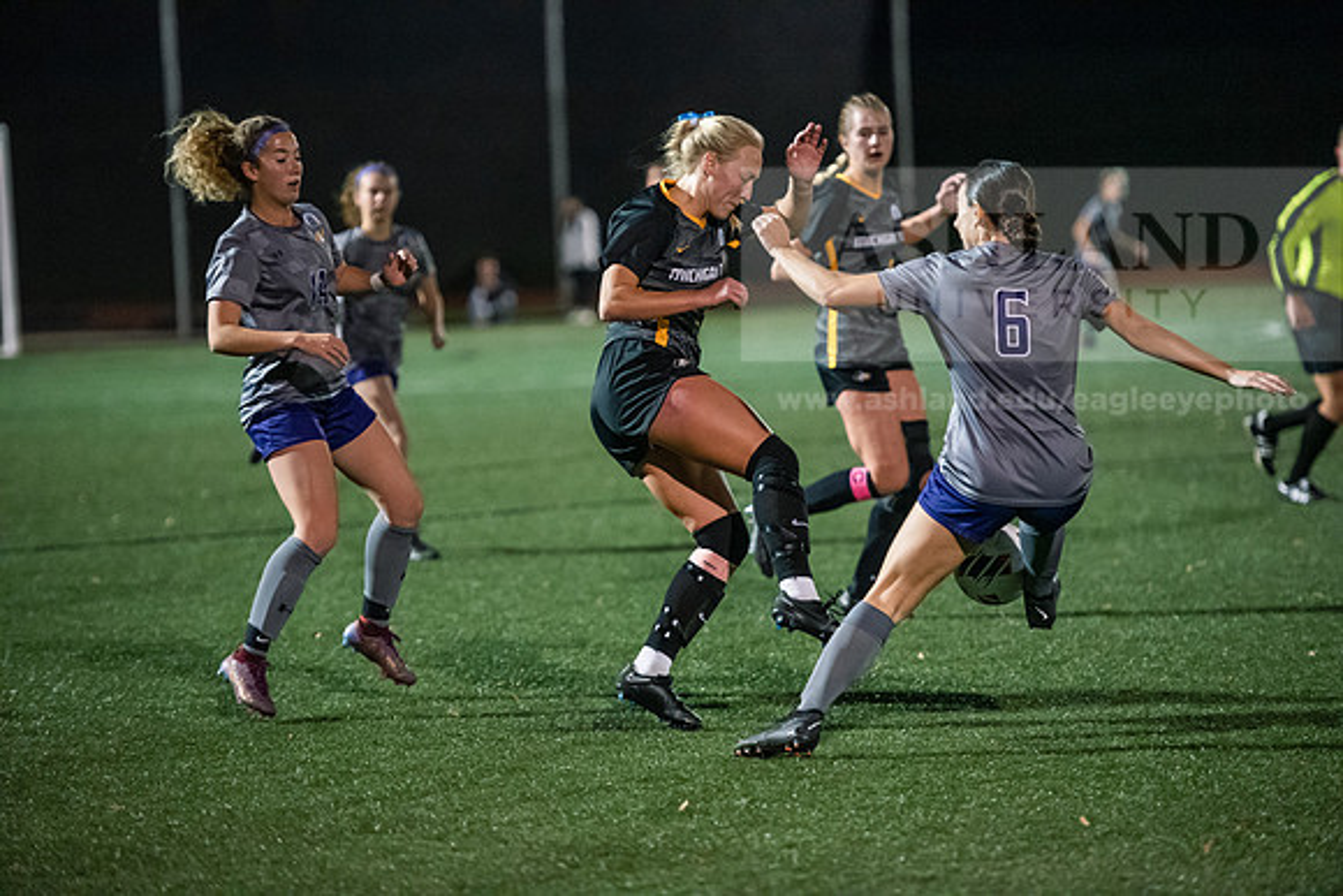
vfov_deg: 8.1
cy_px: 448
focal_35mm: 170
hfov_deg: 12.1
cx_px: 672
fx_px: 6343
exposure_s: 1/1000
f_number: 2.8
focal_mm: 170
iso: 8000
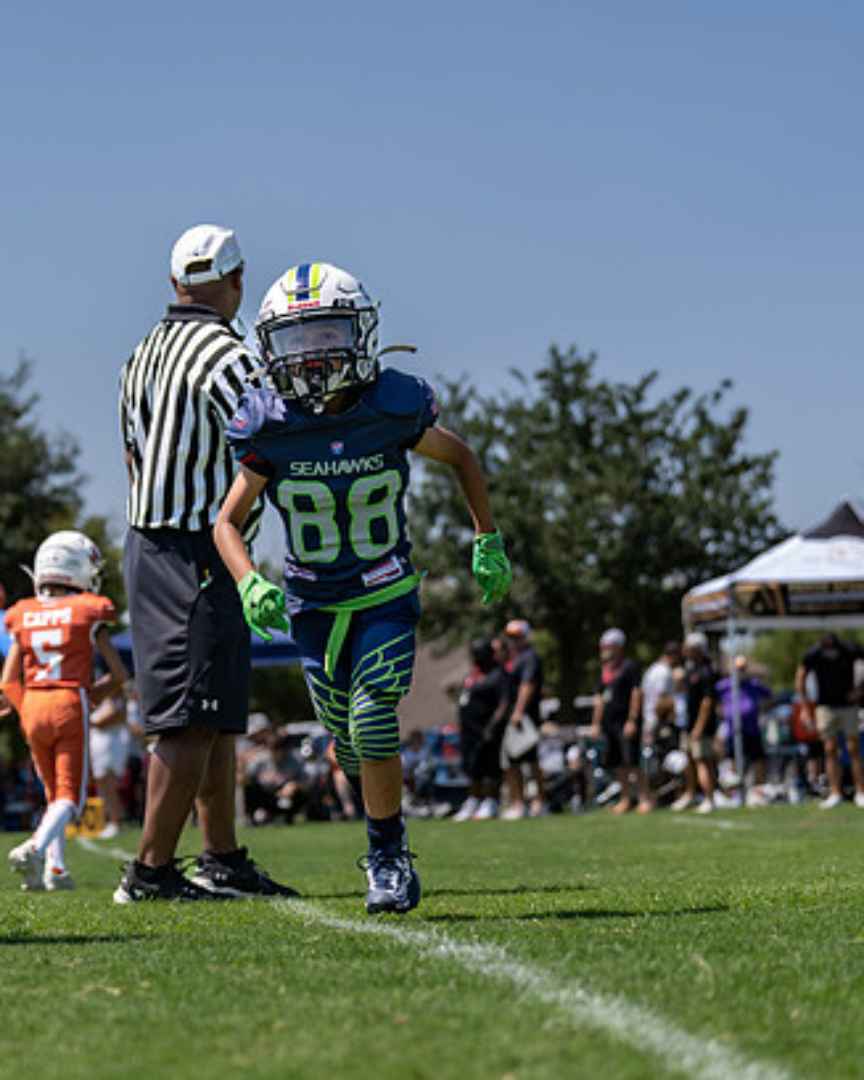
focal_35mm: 105
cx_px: 161
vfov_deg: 18.3
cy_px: 536
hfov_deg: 14.6
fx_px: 3357
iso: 100
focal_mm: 70
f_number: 2.8
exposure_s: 1/1600
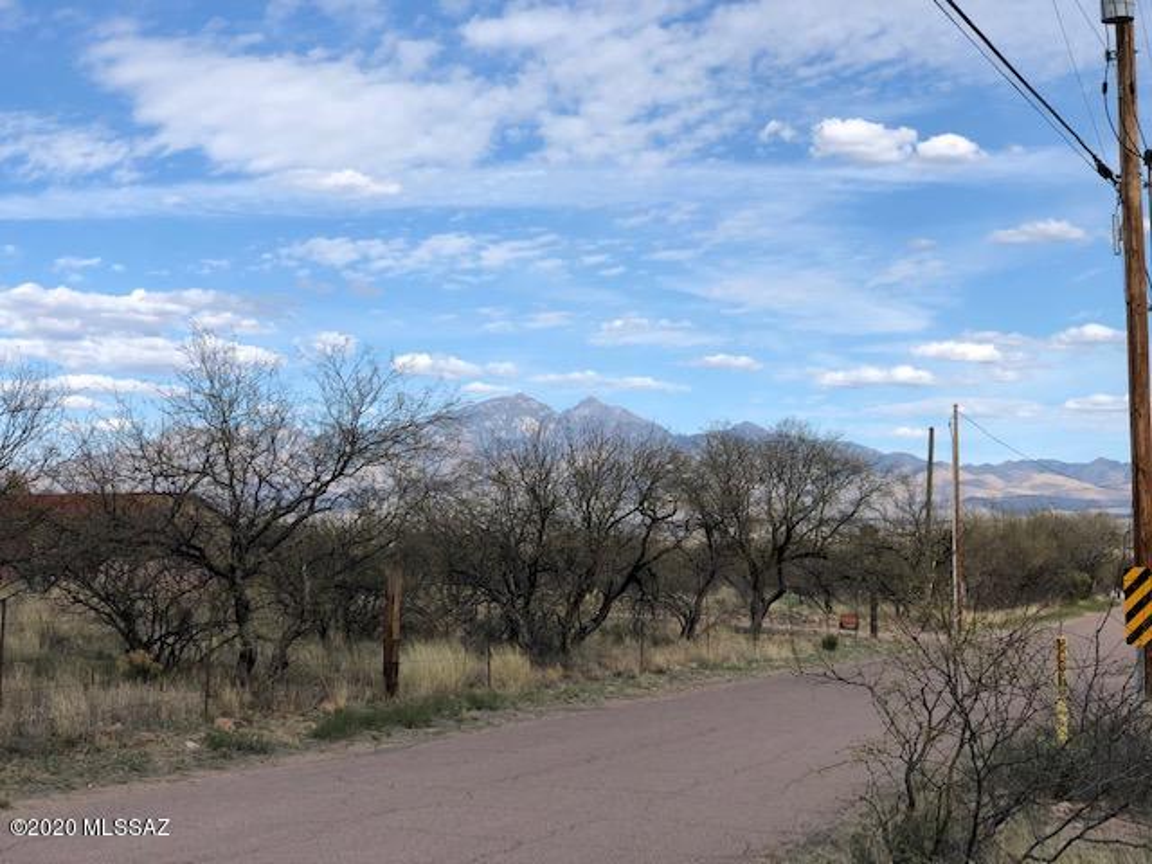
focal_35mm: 57
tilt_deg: +1.9
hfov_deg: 33.8
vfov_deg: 25.7
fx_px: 1897
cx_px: 576
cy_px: 432
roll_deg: -0.7
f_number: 2.8
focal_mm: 6.6
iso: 20
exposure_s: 1/1091
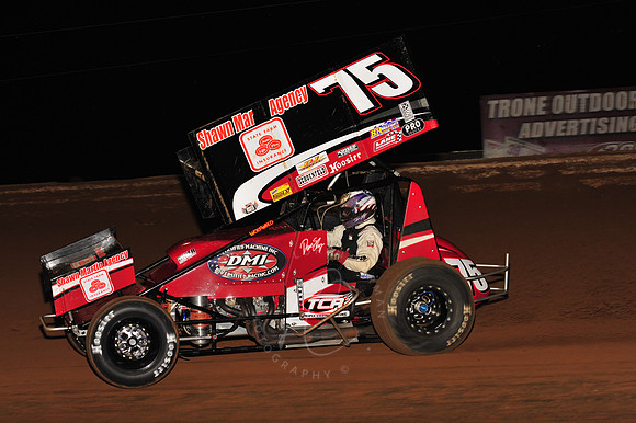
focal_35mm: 92
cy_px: 212
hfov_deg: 22.2
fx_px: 1624
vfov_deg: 14.8
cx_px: 318
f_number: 8
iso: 1000
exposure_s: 1/320
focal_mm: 92
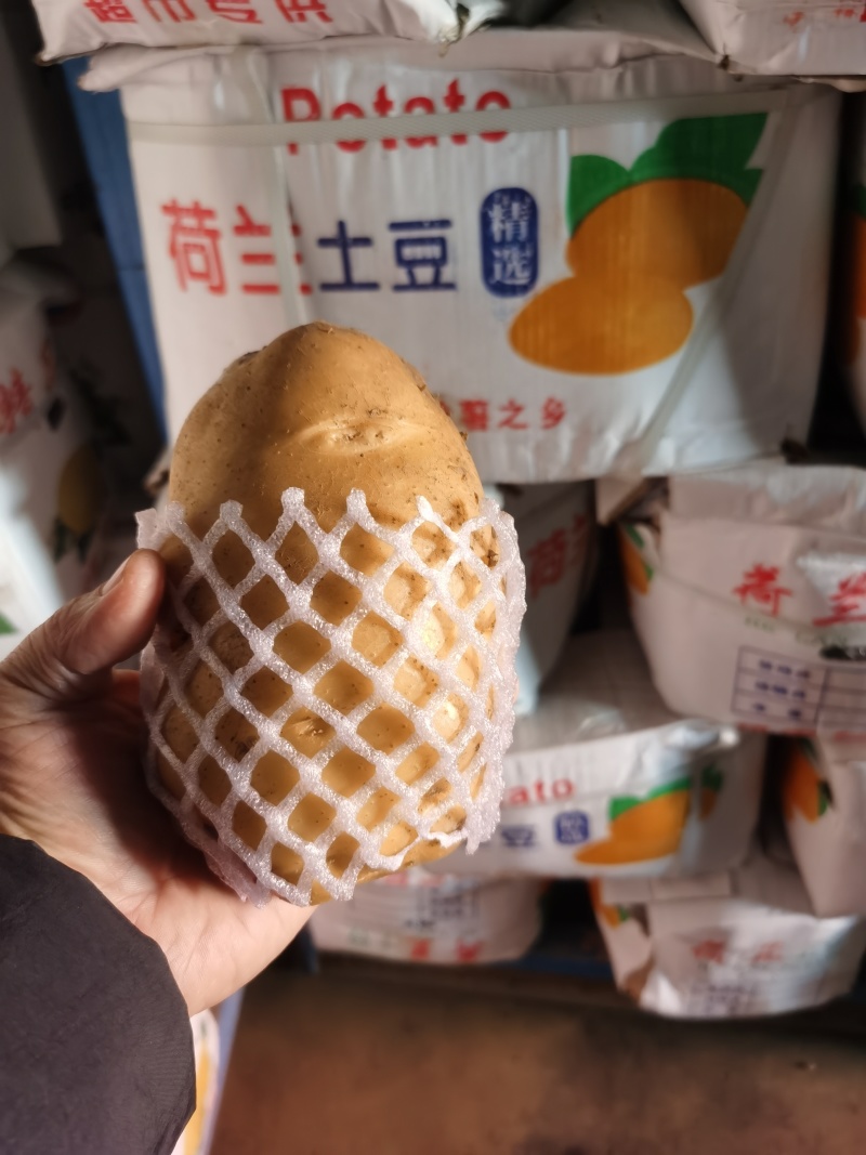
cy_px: 578
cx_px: 433
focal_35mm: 27
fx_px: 901
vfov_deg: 65.3
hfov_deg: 51.3
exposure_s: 1/50
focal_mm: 5.56
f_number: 1.6
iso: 320
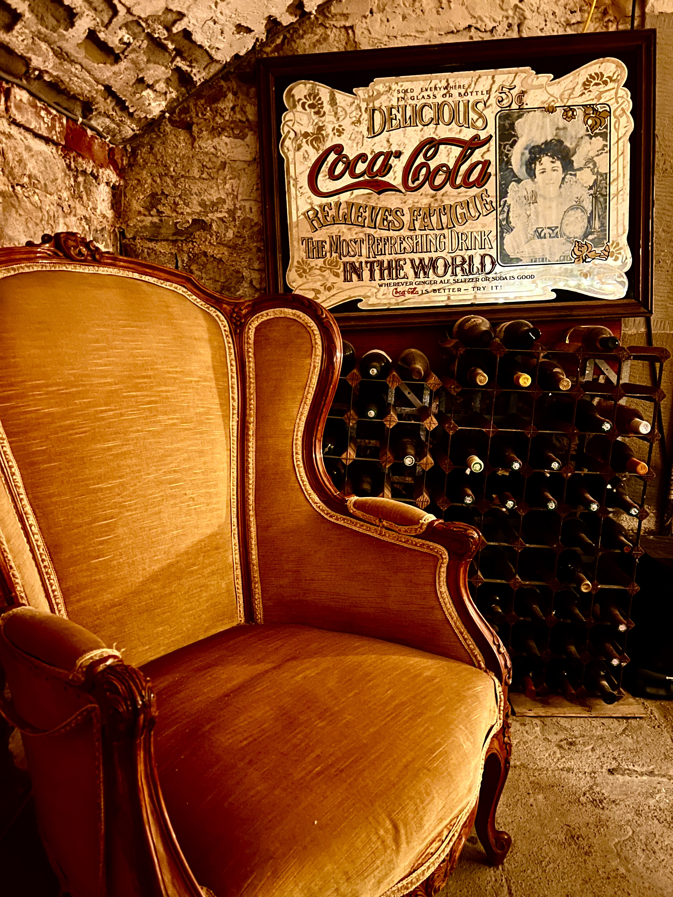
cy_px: 448
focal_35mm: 26
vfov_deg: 67.3
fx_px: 674
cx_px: 336
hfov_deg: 53.1
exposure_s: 1/9
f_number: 1.5
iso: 640
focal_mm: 5.7
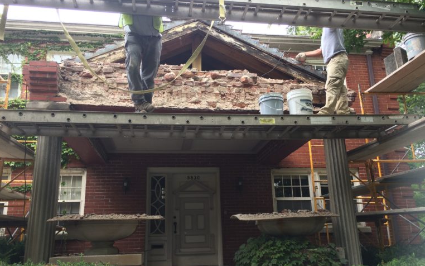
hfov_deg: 61.2
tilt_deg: +14.5
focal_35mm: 31
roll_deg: +2.8
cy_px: 146
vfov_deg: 40.5
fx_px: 359
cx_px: 212
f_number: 2.2
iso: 32
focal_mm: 4.15
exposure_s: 1/123
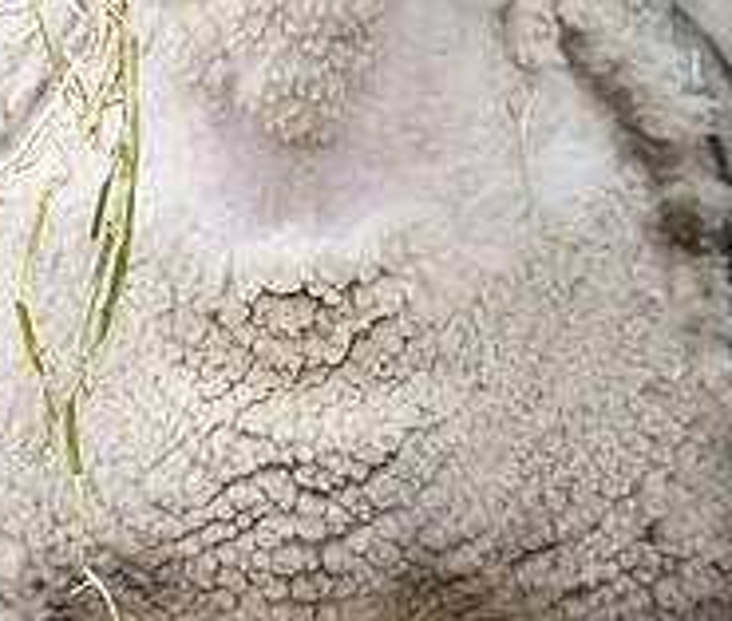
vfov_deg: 2.7
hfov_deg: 3.2
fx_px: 13290
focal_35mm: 599
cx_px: 27
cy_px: -233
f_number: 2.8
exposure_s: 1/2500
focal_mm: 165
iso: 500
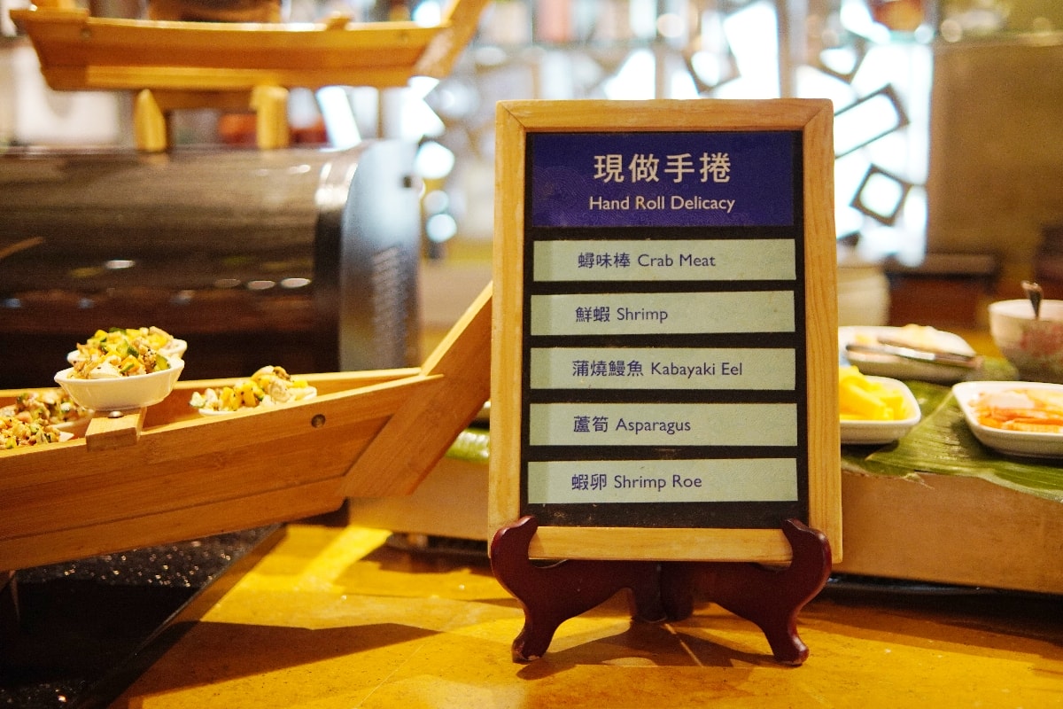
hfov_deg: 40.0
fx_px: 1462
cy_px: 354
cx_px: 532
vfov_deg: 27.3
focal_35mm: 50
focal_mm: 33
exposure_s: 1/160
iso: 800
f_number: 1.4
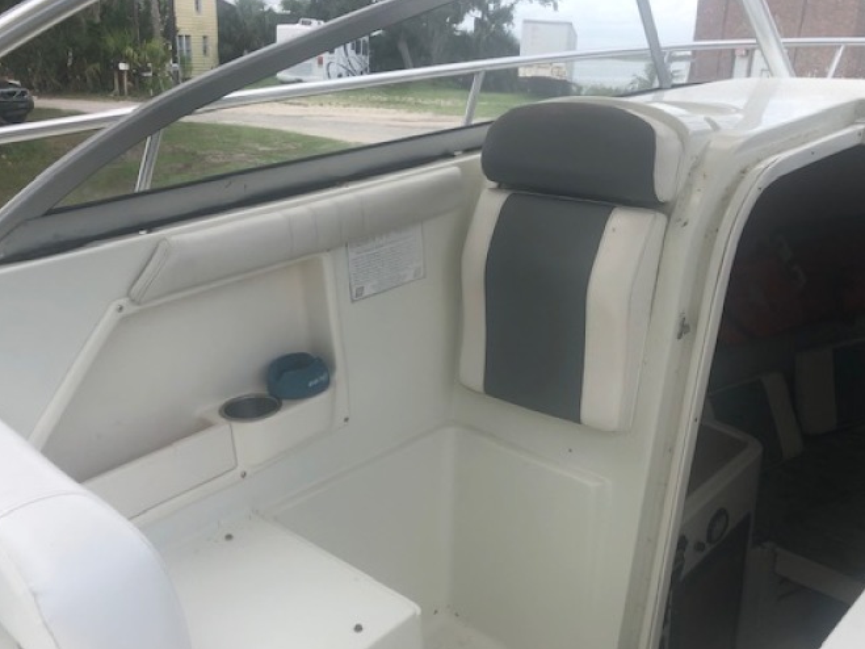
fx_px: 849
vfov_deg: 41.6
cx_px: 454
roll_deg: -0.9
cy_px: 378
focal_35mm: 34
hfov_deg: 53.9
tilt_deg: -22.1
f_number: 1.8
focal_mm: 3.99
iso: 20
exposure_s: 1/857
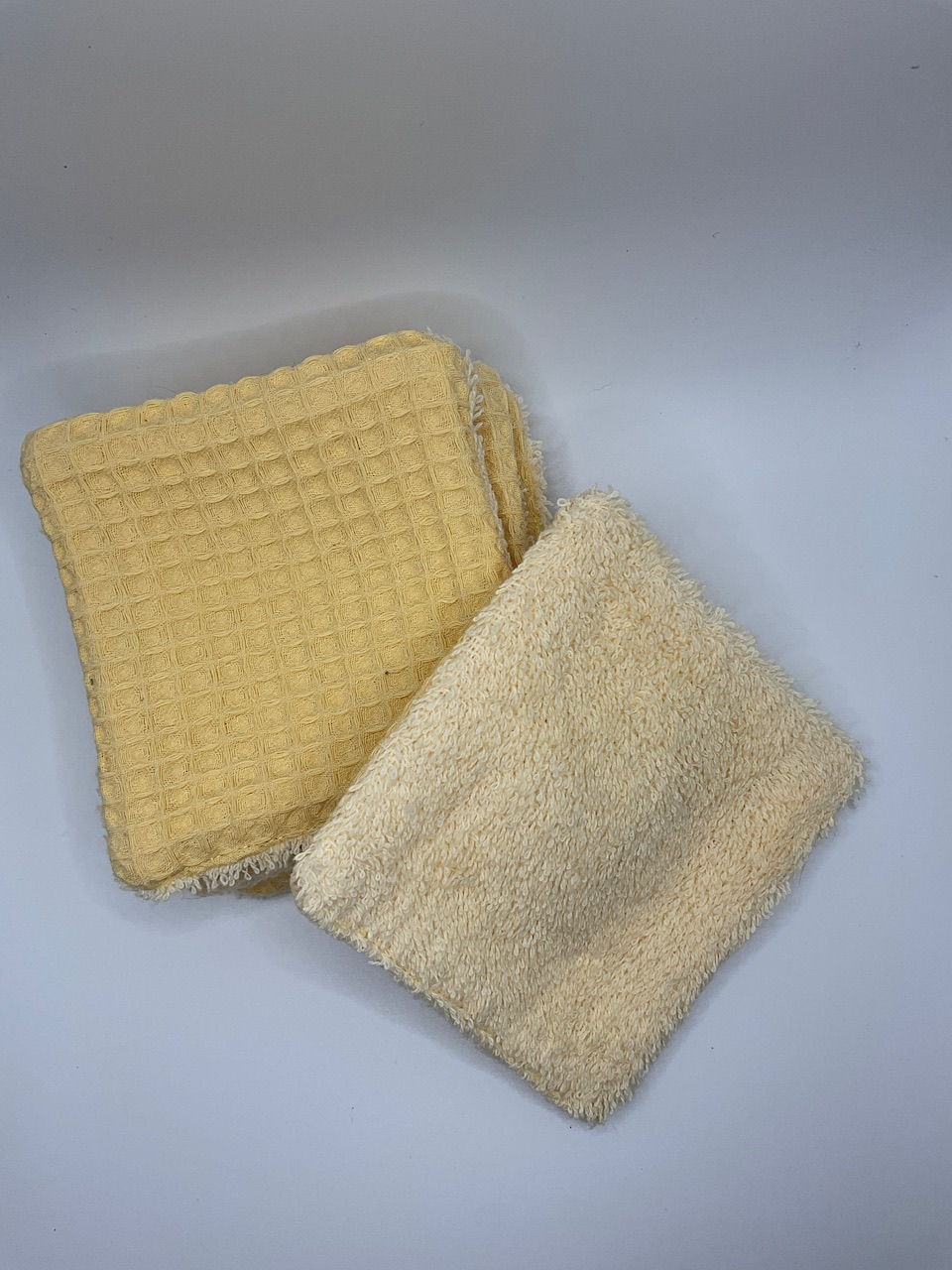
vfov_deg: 61.7
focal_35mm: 29
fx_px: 1063
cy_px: 635
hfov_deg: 48.2
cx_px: 476
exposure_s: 1/312
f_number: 1.8
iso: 25
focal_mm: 3
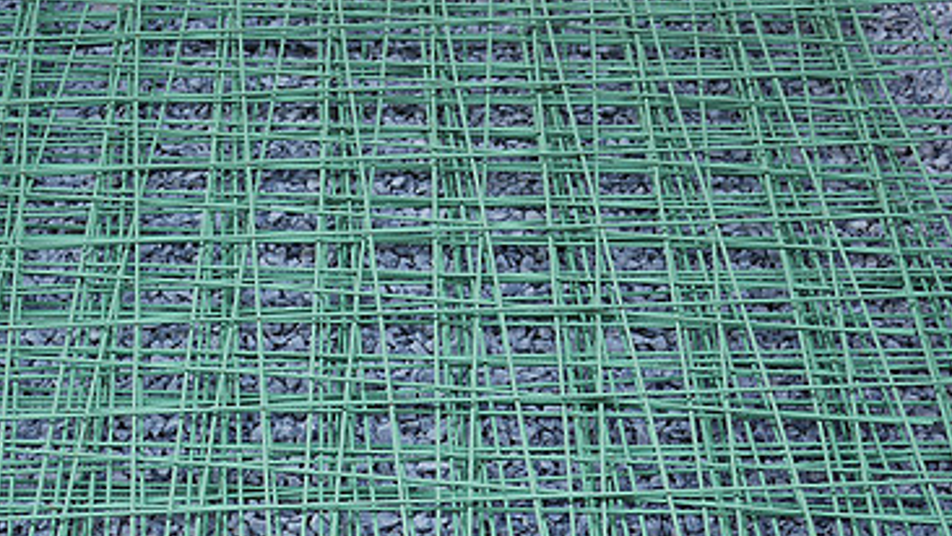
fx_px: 1742
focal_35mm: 69
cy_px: 472
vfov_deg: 17.3
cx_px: 320
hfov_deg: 30.3
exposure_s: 1/125
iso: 100
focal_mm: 20
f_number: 2
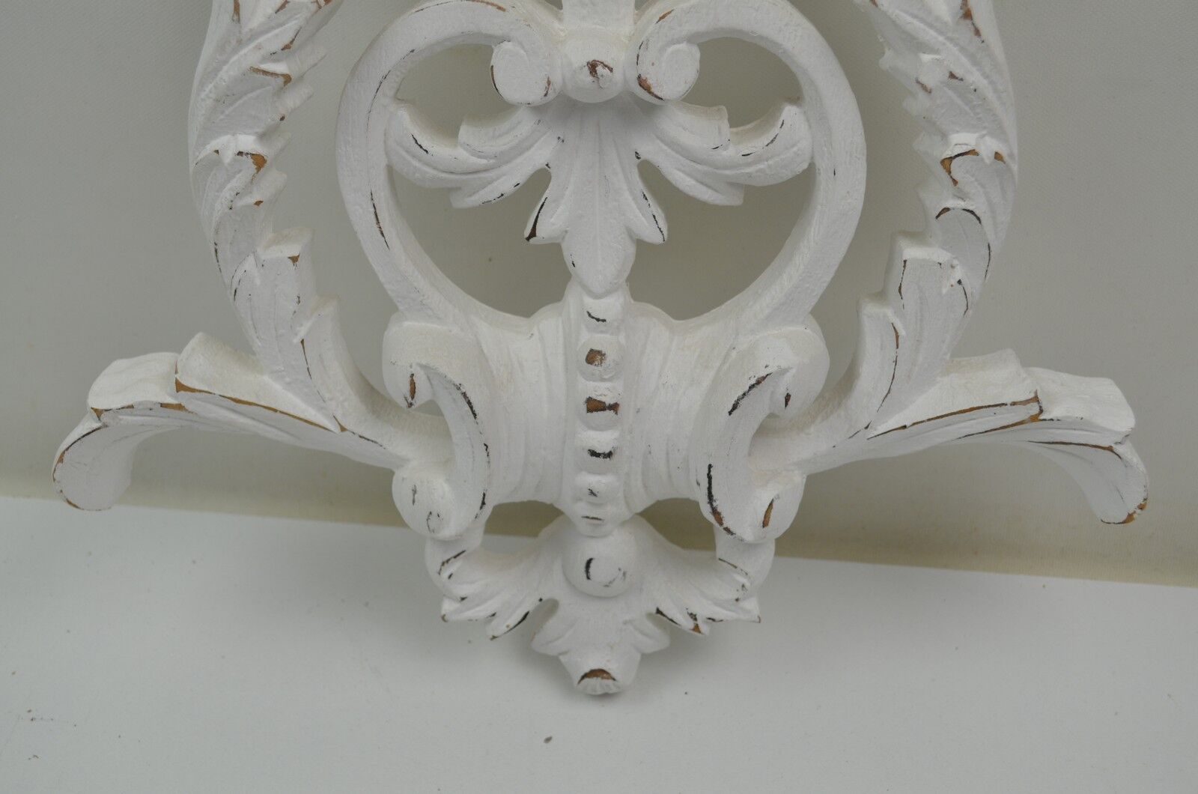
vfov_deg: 30.7
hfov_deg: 45.0
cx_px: 599
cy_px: 397
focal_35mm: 44
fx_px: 1445
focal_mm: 29
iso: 360
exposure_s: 1/125
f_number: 5.6
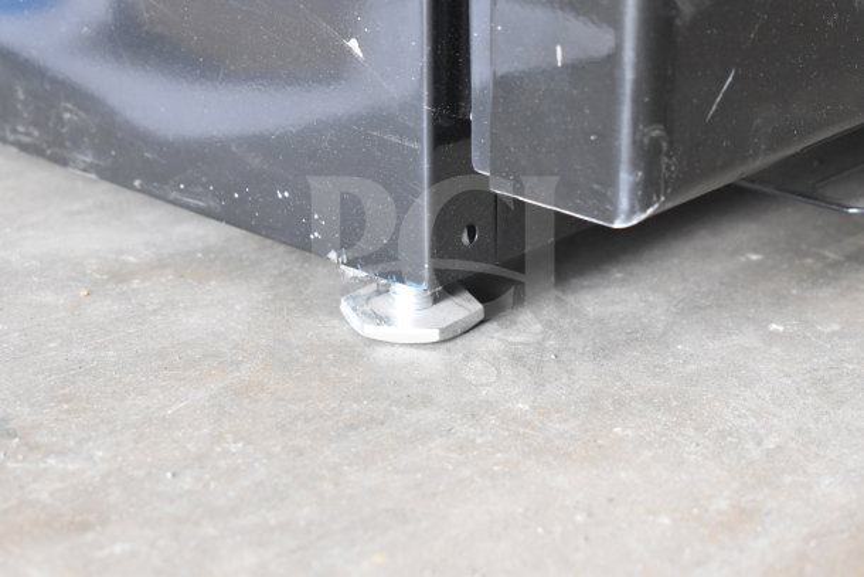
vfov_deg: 17.5
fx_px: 1872
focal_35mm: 78
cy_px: 288
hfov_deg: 26.0
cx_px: 432
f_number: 5.6
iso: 3600
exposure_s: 1/80
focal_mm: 52
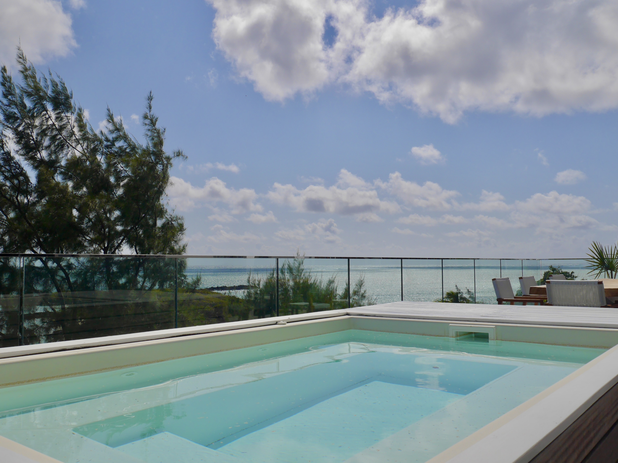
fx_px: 571
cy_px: 232
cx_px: 309
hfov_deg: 56.8
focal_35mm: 32
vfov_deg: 44.2
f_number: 11
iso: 160
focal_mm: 16
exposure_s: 1/800
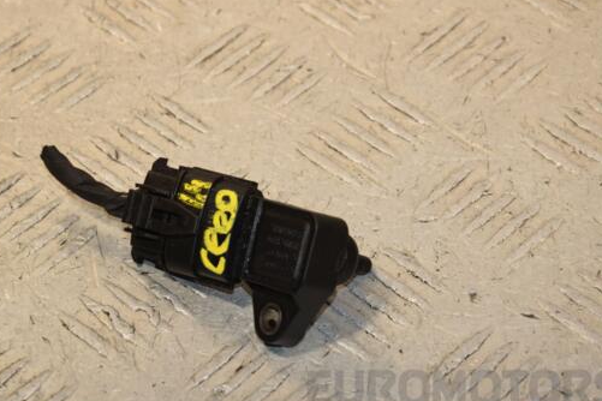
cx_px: 285
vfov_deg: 7.3
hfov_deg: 10.9
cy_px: 228
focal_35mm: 189
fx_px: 3154
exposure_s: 1/200
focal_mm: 105
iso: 800
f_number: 9
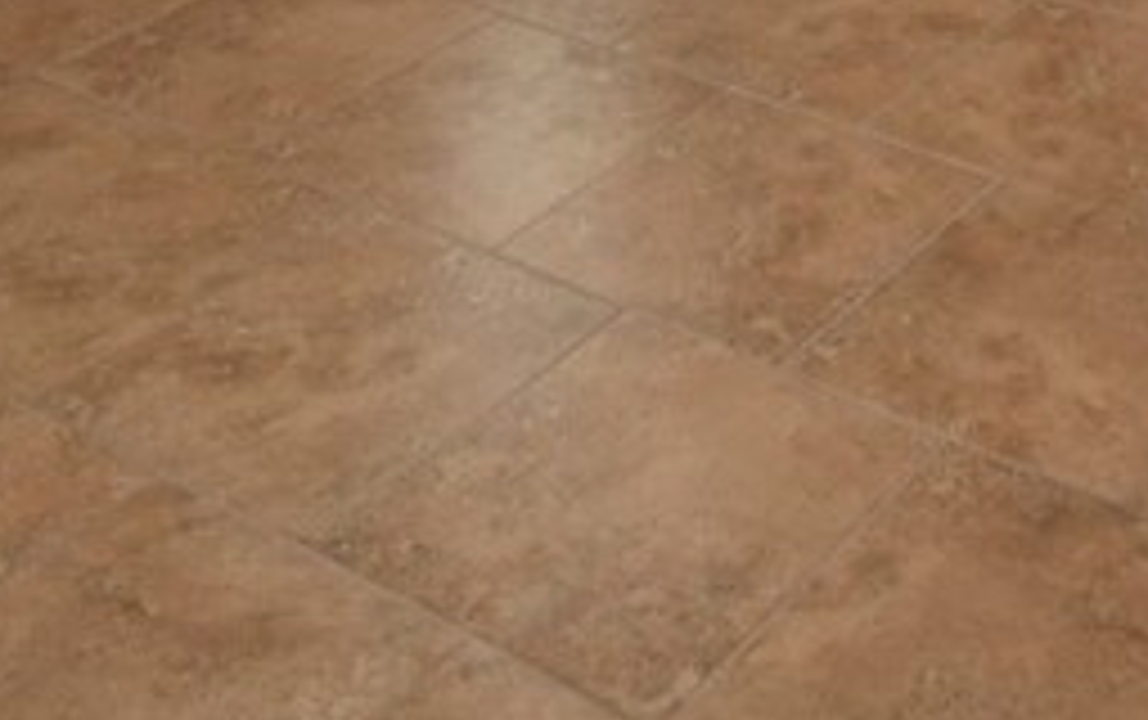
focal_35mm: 65
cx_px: 1121
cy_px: -776
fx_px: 2036
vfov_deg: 15.4
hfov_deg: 29.6
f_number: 5.6
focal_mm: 10
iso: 400
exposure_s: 1/25
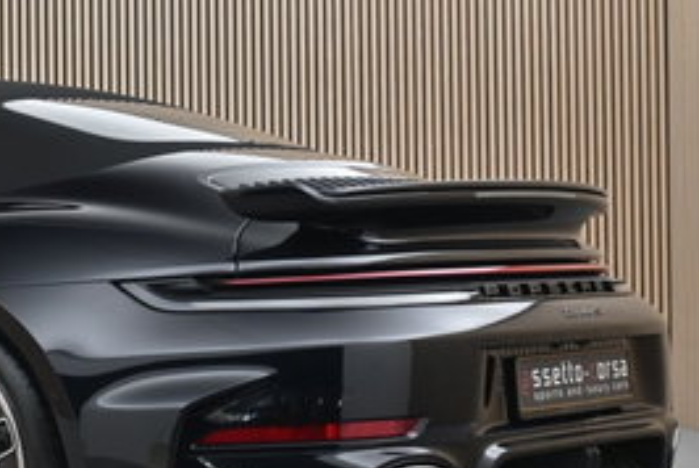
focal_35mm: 119
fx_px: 2308
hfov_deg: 16.4
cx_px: -162
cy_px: 208
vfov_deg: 11.6
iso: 560
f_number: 4.5
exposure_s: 1/40
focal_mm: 27.5
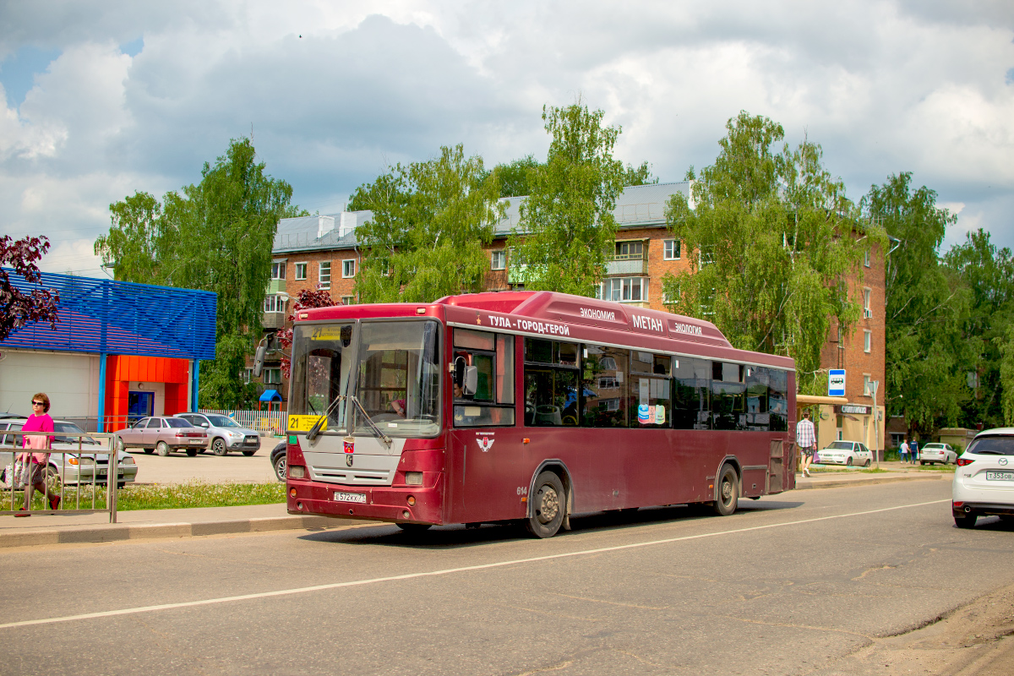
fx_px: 986
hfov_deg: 54.4
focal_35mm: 35
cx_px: 507
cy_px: 338
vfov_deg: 37.9
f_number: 3.5
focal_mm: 35
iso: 125
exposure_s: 1/2000
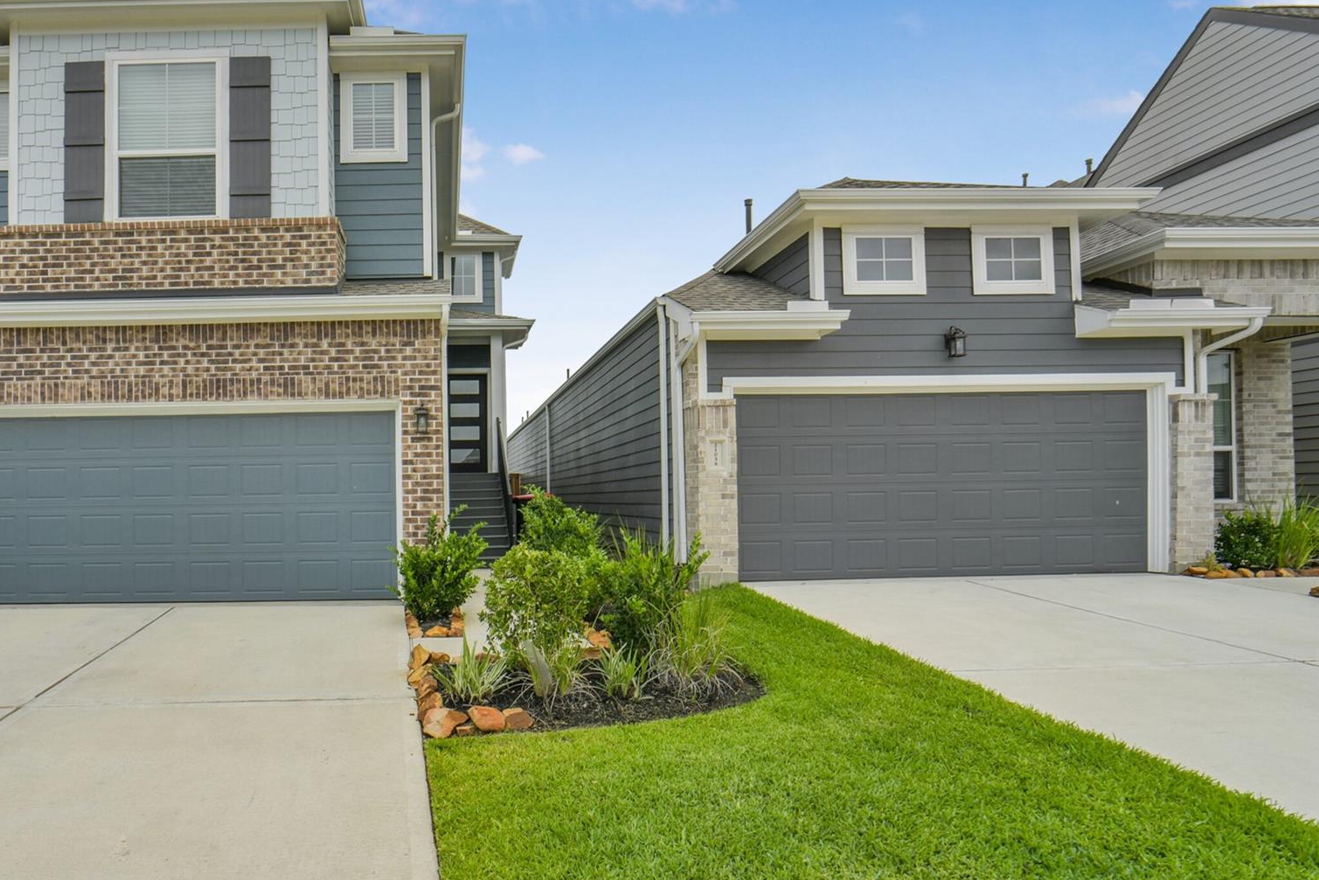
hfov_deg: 83.8
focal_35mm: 19
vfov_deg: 64.3
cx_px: 437
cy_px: 496
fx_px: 696
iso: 500
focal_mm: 14
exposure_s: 1/800
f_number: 11
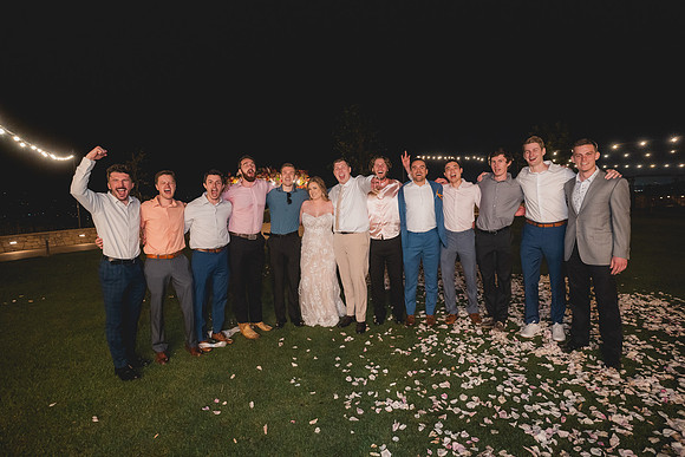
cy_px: 228
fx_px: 343
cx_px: 342
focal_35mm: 18
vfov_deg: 67.4
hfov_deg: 90.0
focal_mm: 18
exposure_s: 1/80
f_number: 2.8
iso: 3200
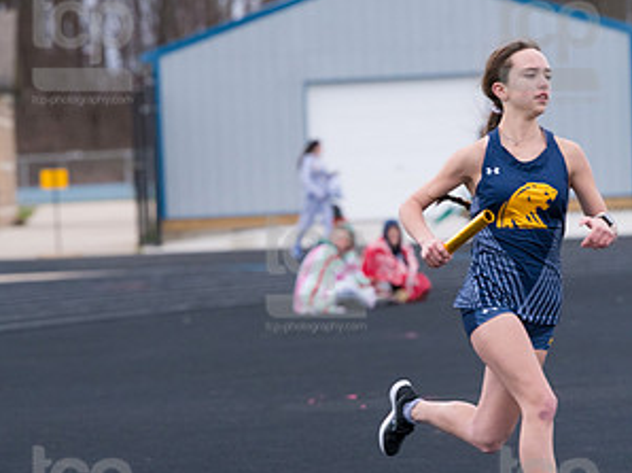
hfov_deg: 7.2
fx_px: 5035
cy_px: 274
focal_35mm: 276
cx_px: 316
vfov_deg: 5.4
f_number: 5
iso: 2000
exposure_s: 1/1600
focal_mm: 190
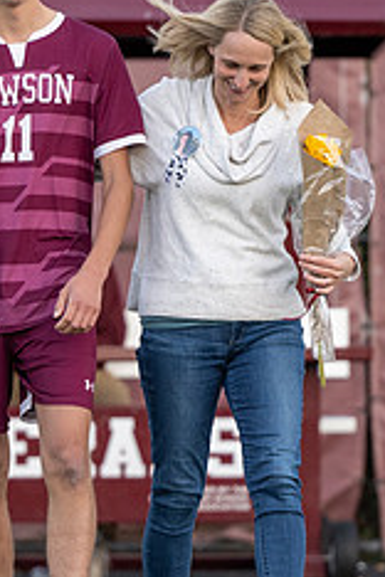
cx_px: 186
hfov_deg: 1.6
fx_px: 13650
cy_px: 453
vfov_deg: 2.4
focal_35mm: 851
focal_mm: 200
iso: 640
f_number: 3.5
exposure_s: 1/400
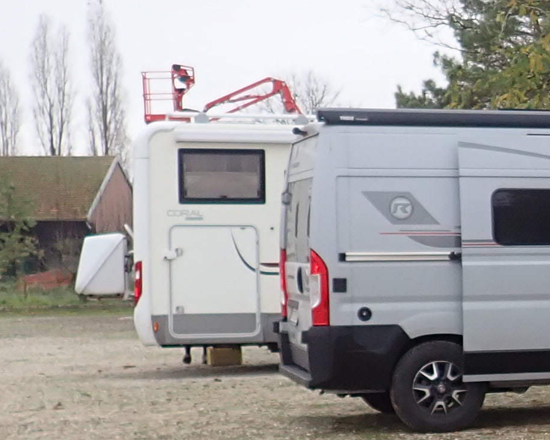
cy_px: 311
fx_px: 1726
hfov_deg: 16.6
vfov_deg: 14.5
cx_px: 804
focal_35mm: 106
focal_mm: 4.5
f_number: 2
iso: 100
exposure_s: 1/100
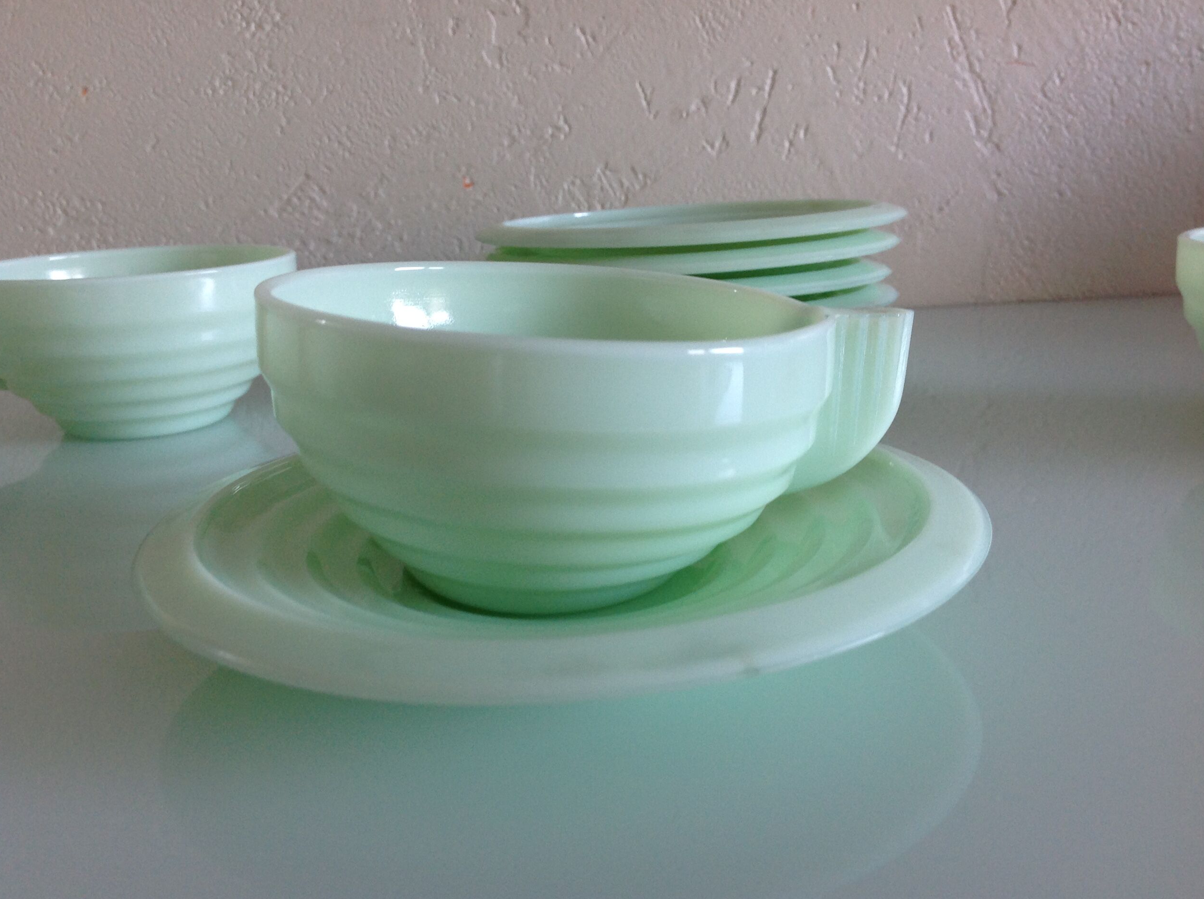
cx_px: 598
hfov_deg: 51.4
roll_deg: +2.1
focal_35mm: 36
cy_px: 453
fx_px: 1250
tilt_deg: -15.3
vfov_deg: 39.6
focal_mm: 4.28
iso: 64
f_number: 2.4
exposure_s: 1/15
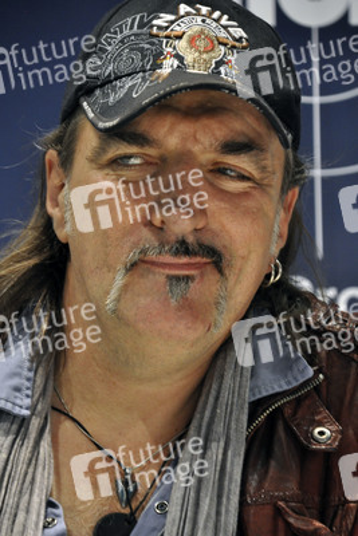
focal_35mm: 202
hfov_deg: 6.8
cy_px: 268
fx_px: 3018
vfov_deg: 10.2
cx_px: 179
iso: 1250
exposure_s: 1/60
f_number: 5.6
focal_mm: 135
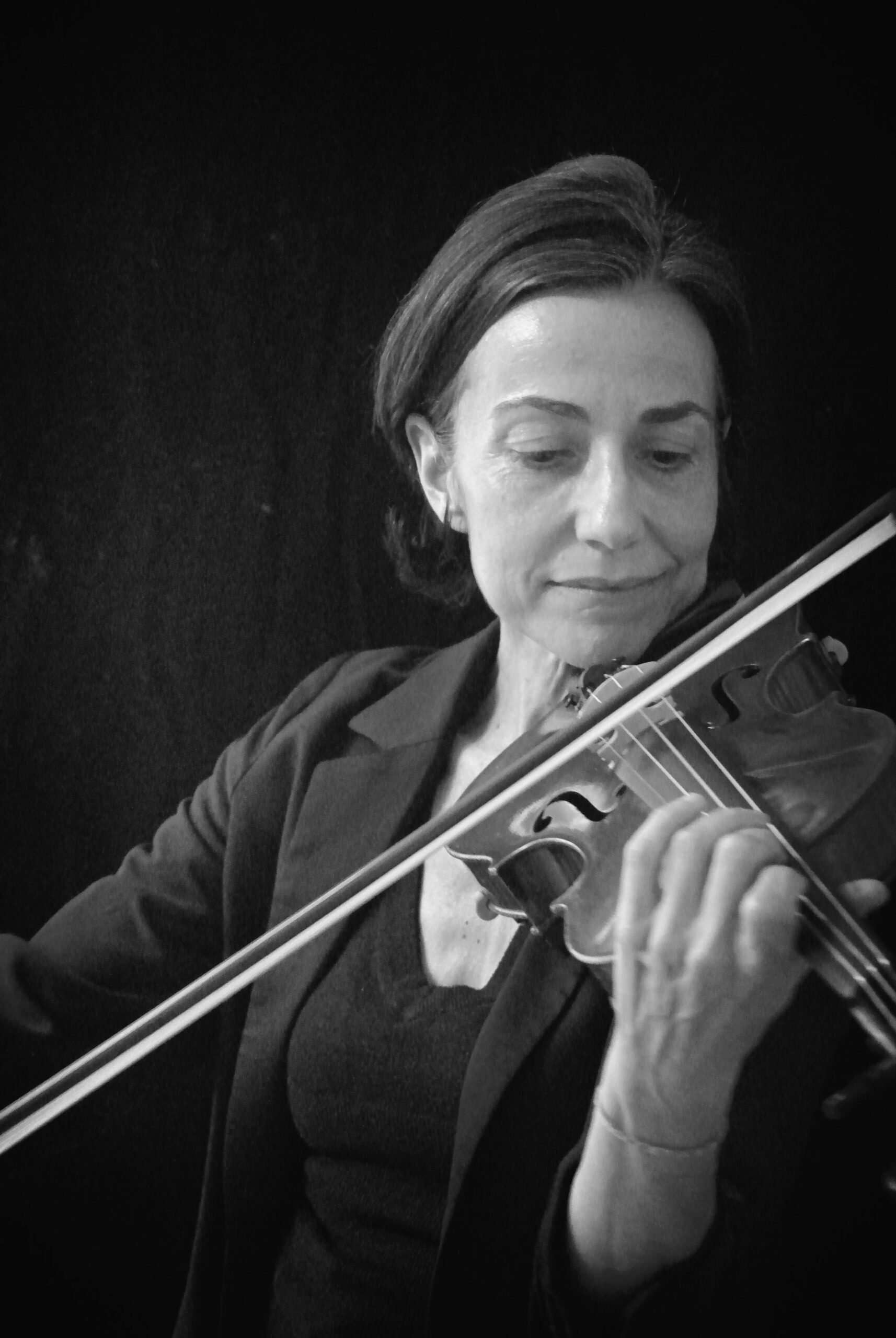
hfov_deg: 16.5
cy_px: 669
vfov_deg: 24.4
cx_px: 448
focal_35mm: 83
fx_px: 3089
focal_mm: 30.9
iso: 6400
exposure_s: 1/50
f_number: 3.8
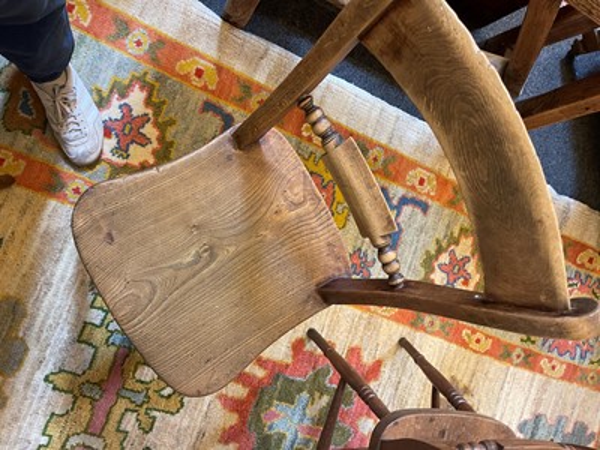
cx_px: 300
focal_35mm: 25
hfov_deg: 69.4
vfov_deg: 54.9
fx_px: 433
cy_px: 225
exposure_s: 1/50
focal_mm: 5.1
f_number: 1.6
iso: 250
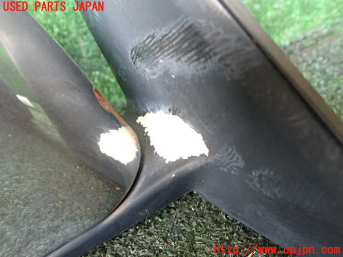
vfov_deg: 46.8
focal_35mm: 30
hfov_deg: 60.0
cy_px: 128
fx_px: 297
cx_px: 172
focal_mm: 5.4
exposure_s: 1/30
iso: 320
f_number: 2.3
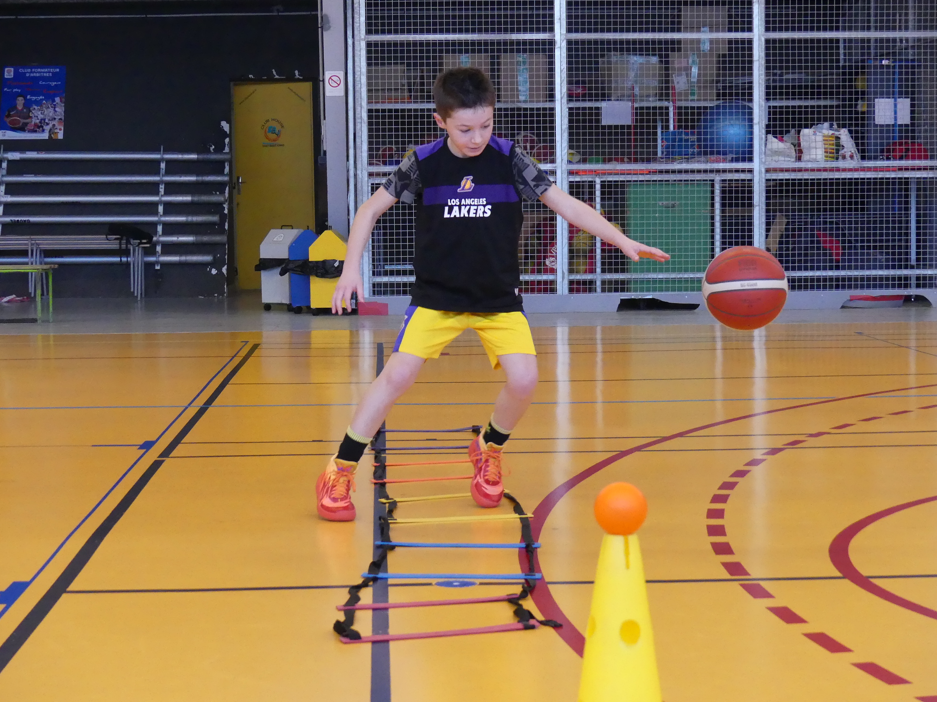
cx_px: 464
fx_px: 2219
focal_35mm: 82
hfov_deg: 23.8
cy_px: 349
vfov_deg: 18.0
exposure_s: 1/250
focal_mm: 14.5
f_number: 2.8
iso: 1250
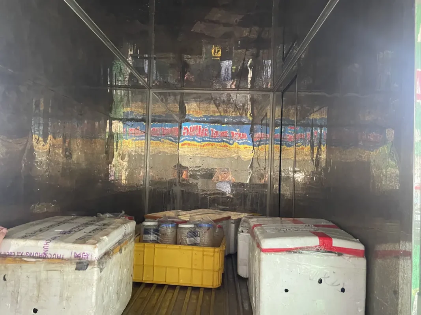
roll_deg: -2.4
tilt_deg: -3.0
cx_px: 210
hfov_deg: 67.3
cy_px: 158
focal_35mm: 26
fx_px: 316
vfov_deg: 53.1
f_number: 1.6
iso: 500
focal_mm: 4.2
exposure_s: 1/58
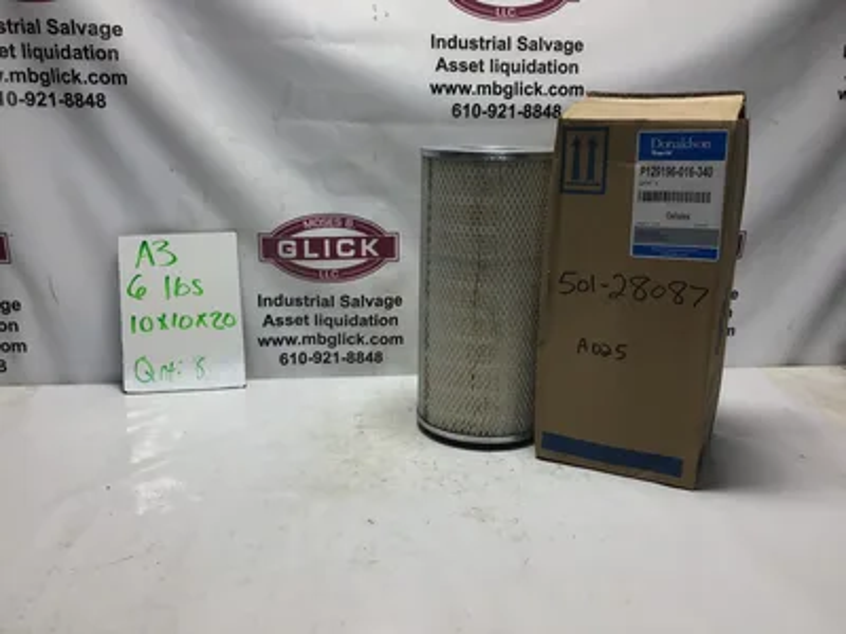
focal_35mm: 31
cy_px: 317
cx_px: 423
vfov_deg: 45.4
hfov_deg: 58.4
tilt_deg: -16.0
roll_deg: -0.4
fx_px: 758
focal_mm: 3.3
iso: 25
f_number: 2.4
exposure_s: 1/187
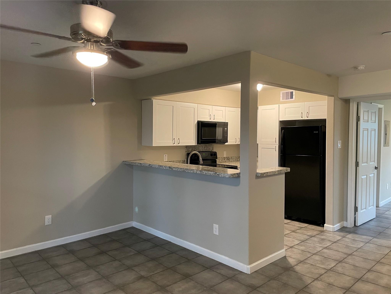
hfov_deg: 67.3
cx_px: 196
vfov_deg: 53.1
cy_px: 147
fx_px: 294
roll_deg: +0.4
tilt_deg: -2.5
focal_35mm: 26
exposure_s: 1/60
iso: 500
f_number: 1.6
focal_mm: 4.2
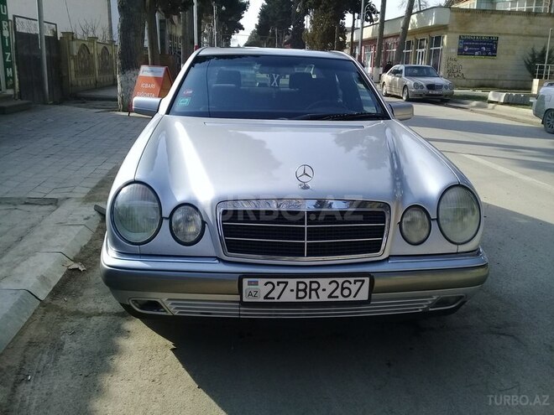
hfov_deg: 58.4
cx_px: 277
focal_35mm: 31
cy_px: 208
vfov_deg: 45.4
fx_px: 496
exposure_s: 1/757
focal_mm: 3.3
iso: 50
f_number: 2.2
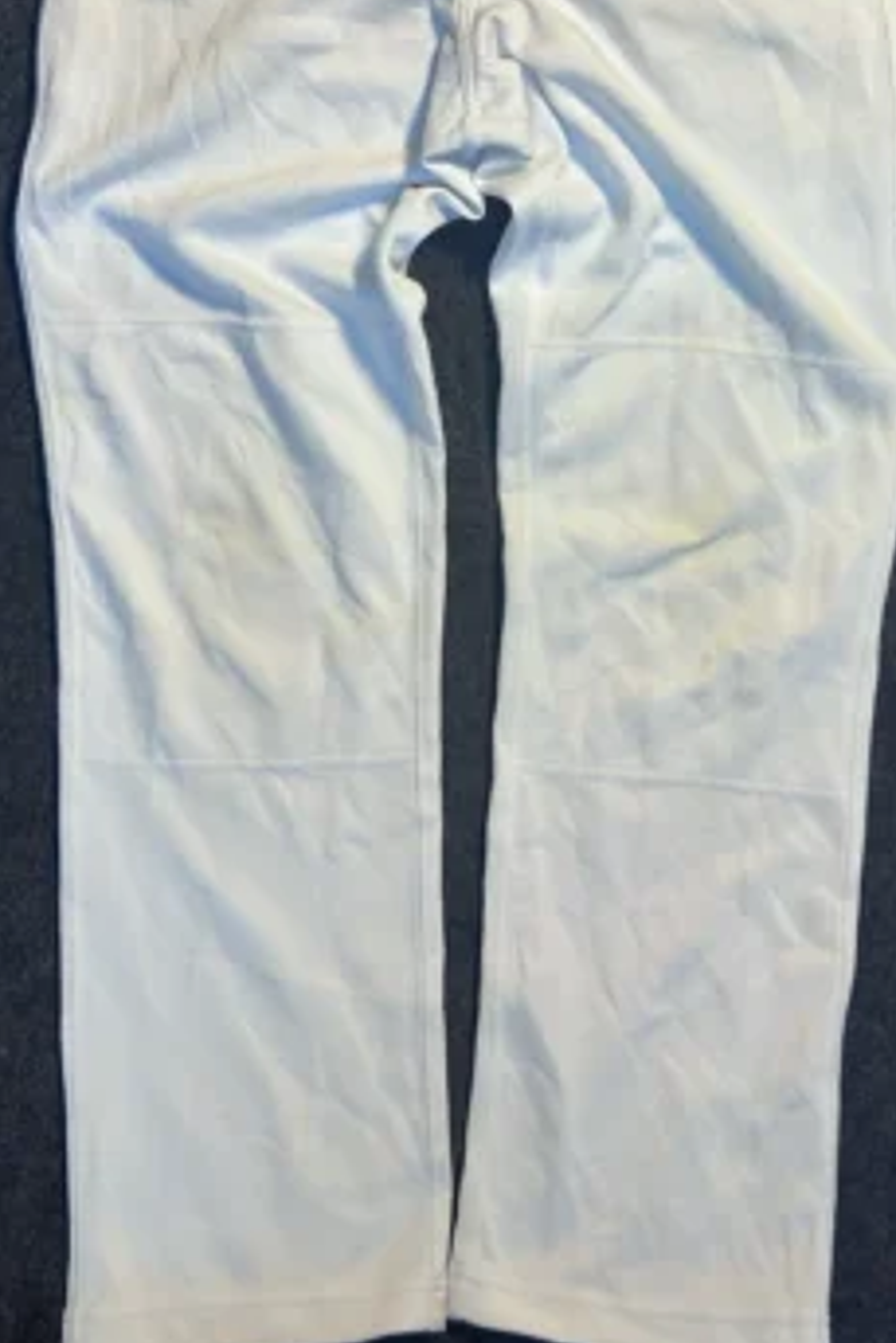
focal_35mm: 42
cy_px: 425
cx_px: 466
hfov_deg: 31.9
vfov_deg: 45.5
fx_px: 1566
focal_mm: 5.7
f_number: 1.5
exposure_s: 1/100
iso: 100
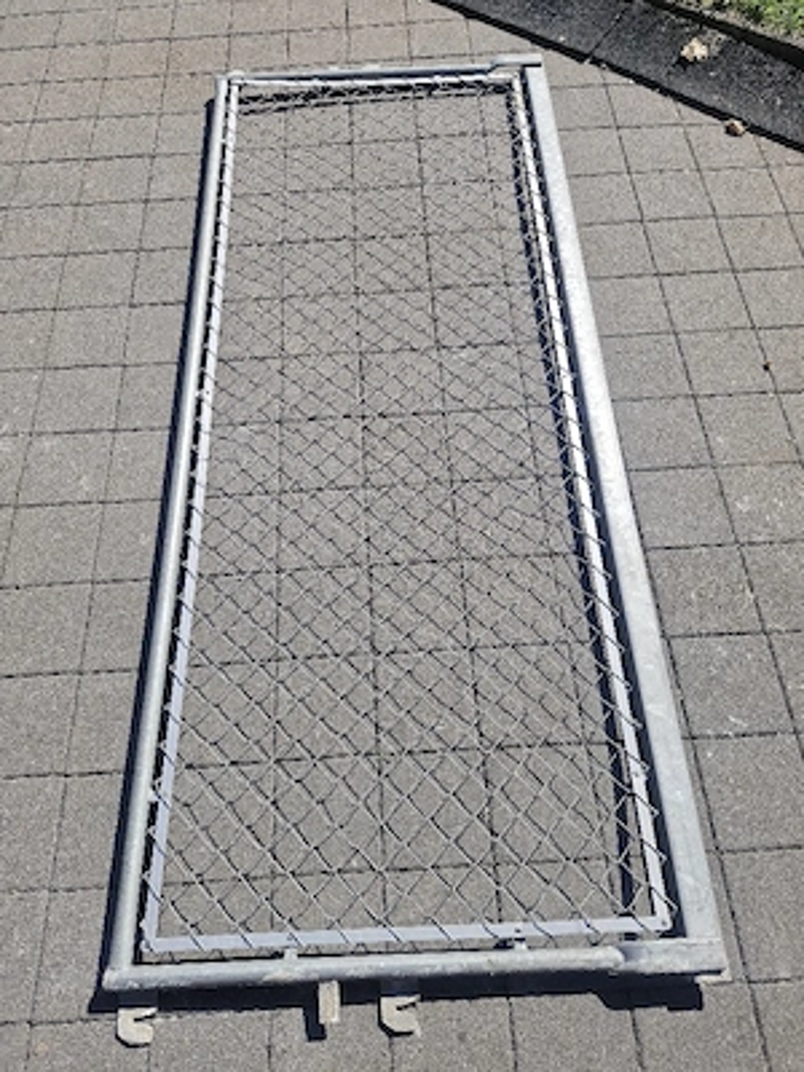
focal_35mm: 23
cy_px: 536
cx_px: 402
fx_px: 712
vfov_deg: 73.9
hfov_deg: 58.9
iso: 50
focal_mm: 5.54
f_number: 1.8
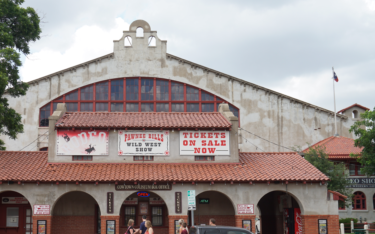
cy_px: 147
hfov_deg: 41.6
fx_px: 491
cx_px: 149
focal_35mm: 48
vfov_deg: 26.8
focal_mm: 24
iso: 100
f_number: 8
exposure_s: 1/125
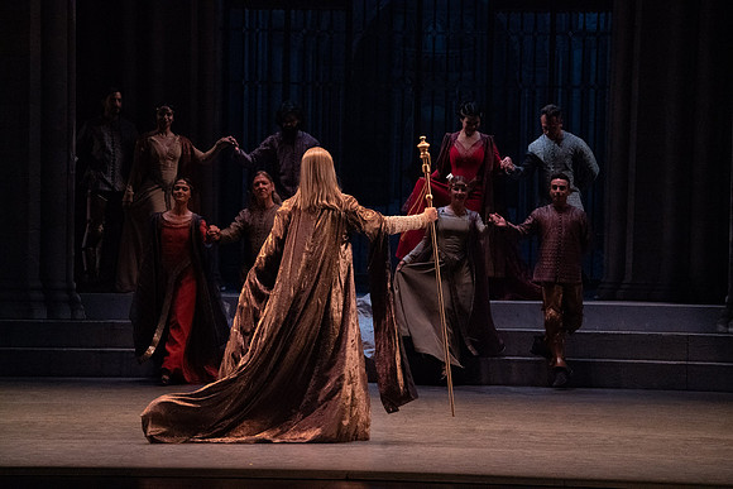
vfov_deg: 7.6
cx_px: 366
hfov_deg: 11.4
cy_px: 244
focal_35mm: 181
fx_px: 3686
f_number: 9
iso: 20000
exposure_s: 1/320
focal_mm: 181
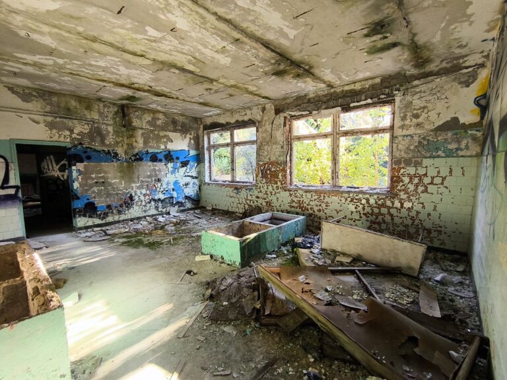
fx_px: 234
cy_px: 190
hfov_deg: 94.5
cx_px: 254
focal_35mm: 16
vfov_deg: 78.1
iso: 80
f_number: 2.2
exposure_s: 1/50
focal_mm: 1.65
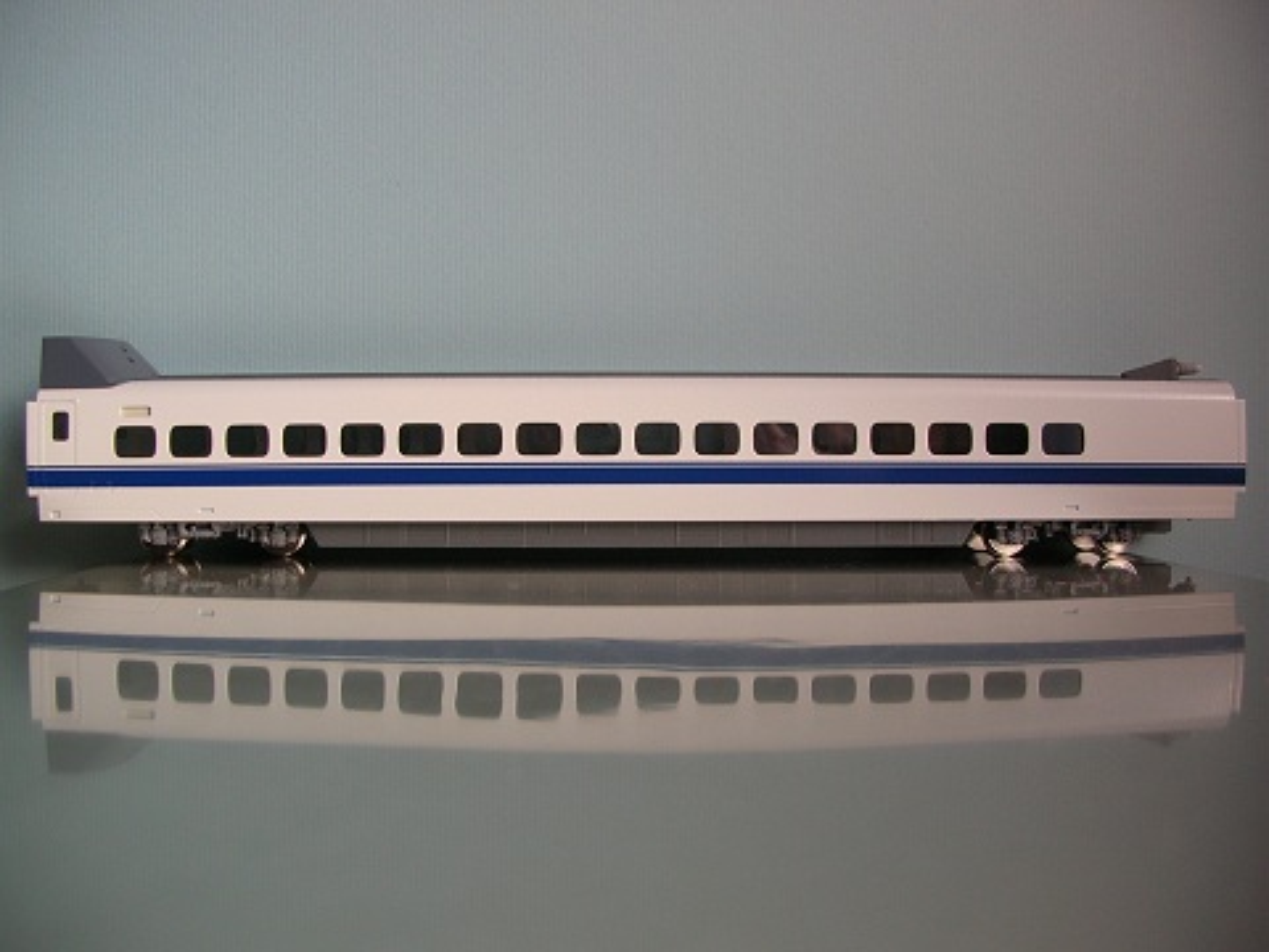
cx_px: 634
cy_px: 476
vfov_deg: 40.7
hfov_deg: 52.6
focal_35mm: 35
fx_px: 1283
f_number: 2.8
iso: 50
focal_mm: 5.8
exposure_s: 1/10.8
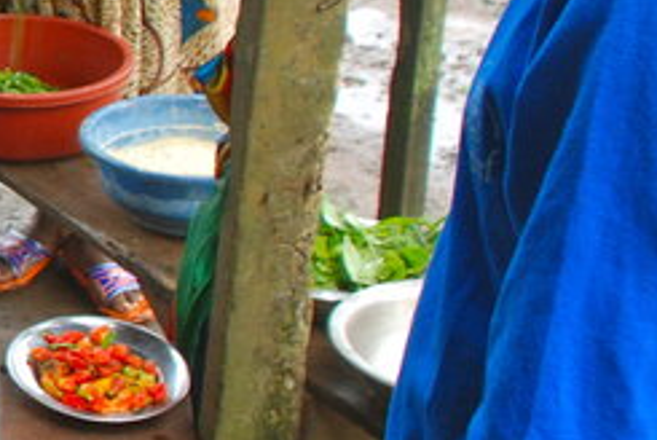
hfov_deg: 15.9
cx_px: -456
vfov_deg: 12.1
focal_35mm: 113
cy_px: 82
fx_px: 2065
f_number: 3.5
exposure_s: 1/10
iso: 200
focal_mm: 18
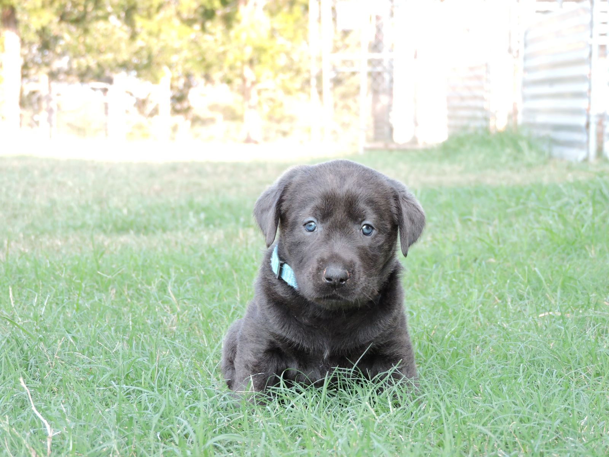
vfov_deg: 12.3
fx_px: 2111
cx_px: 304
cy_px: 228
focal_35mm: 120
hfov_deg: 16.4
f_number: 4.2
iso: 400
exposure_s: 1/160
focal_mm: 21.4
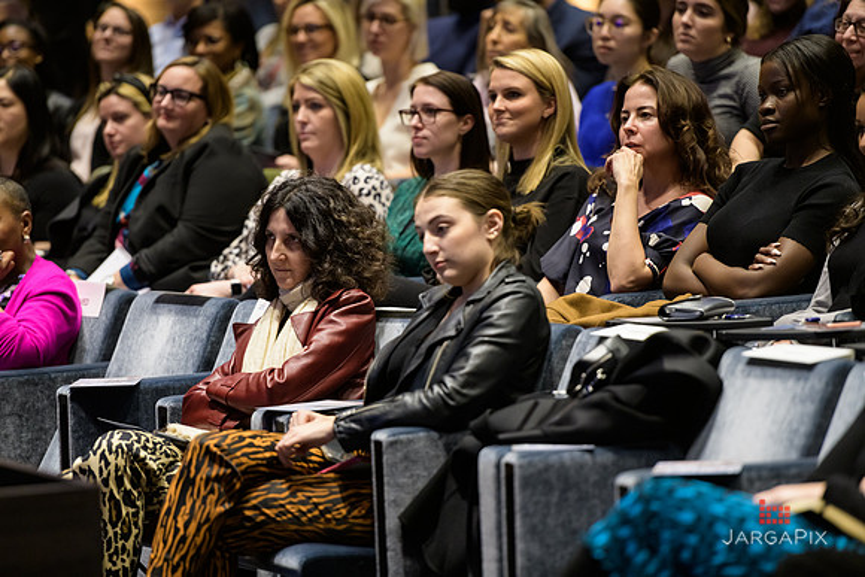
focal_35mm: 200
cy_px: 288
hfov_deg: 10.3
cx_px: 432
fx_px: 4806
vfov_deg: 6.9
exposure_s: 1/125
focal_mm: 200
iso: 2000
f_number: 3.2
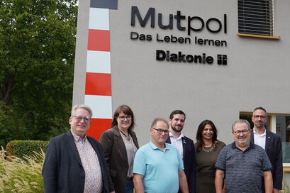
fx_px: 298
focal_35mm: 37
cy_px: 108
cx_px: 142
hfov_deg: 51.9
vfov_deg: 35.8
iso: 100
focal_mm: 18
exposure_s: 1/250
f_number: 5
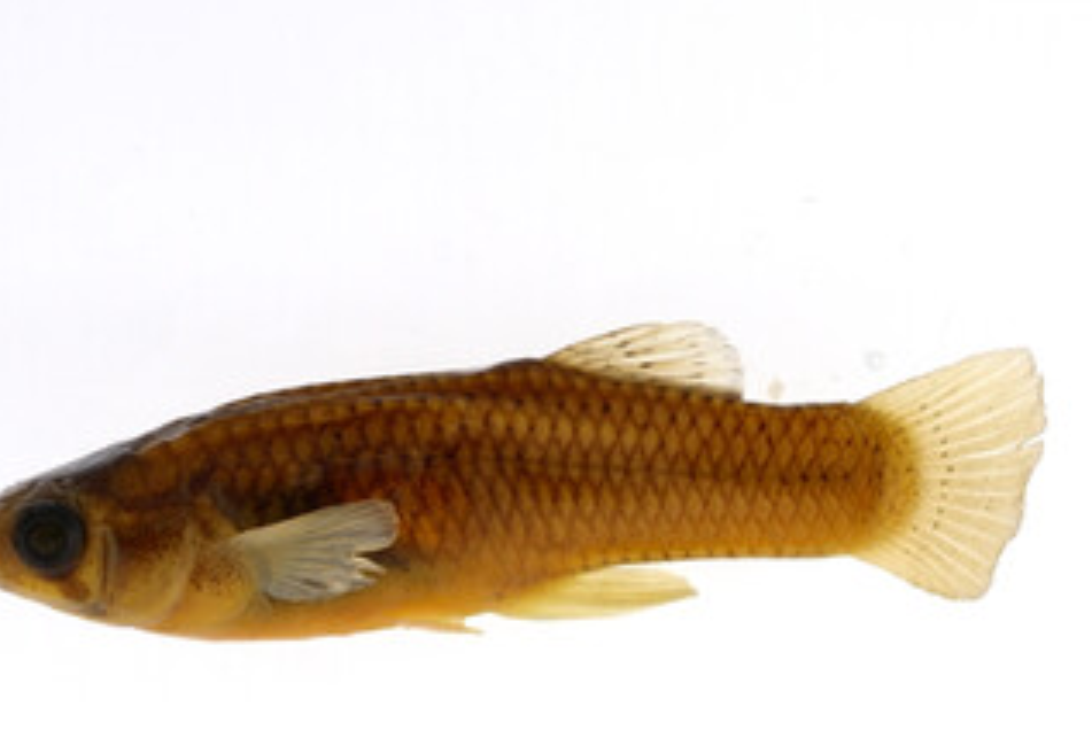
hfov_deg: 9.0
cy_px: 897
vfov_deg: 6.0
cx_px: 1182
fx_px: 6892
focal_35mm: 227
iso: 100
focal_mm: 60
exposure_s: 1/200
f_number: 10
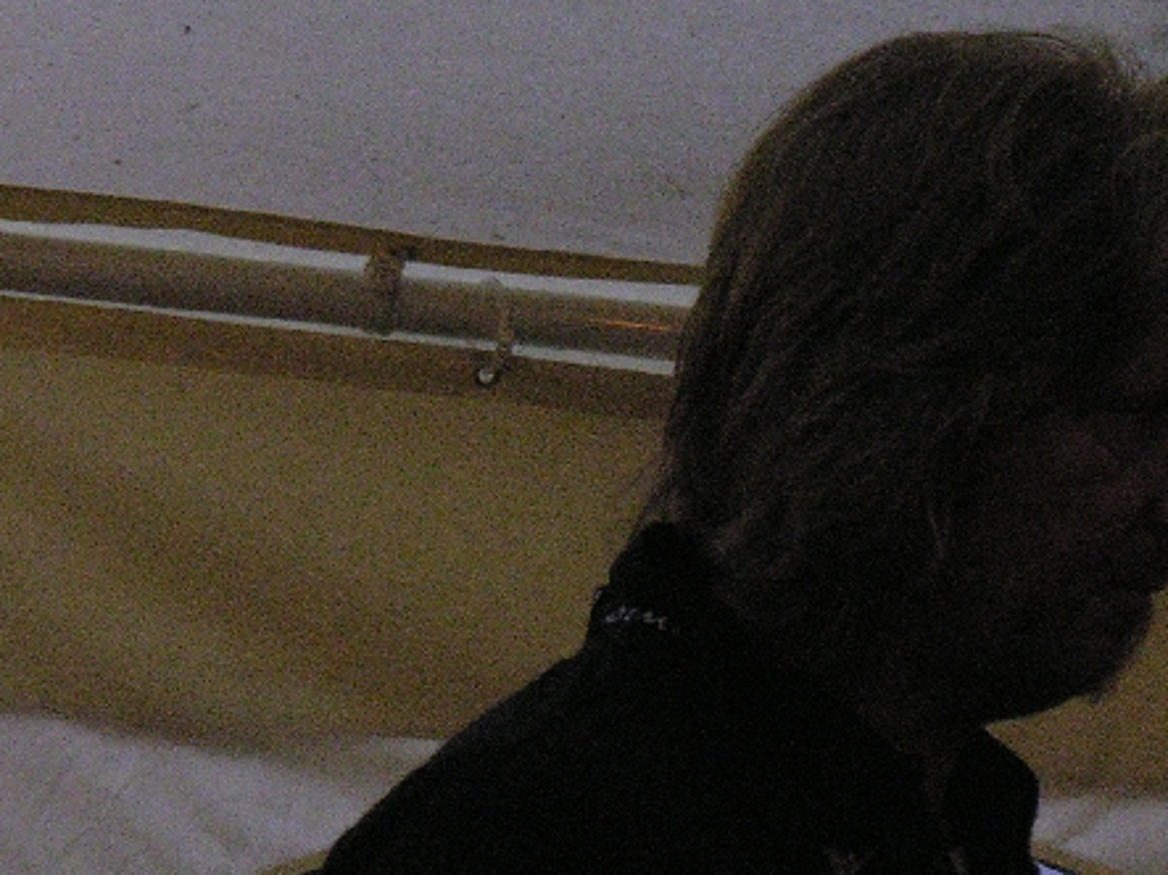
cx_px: 978
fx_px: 9681
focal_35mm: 287
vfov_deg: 5.2
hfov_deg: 6.9
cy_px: 551
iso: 400
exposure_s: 1/60.1
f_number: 3.8
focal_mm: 32.4
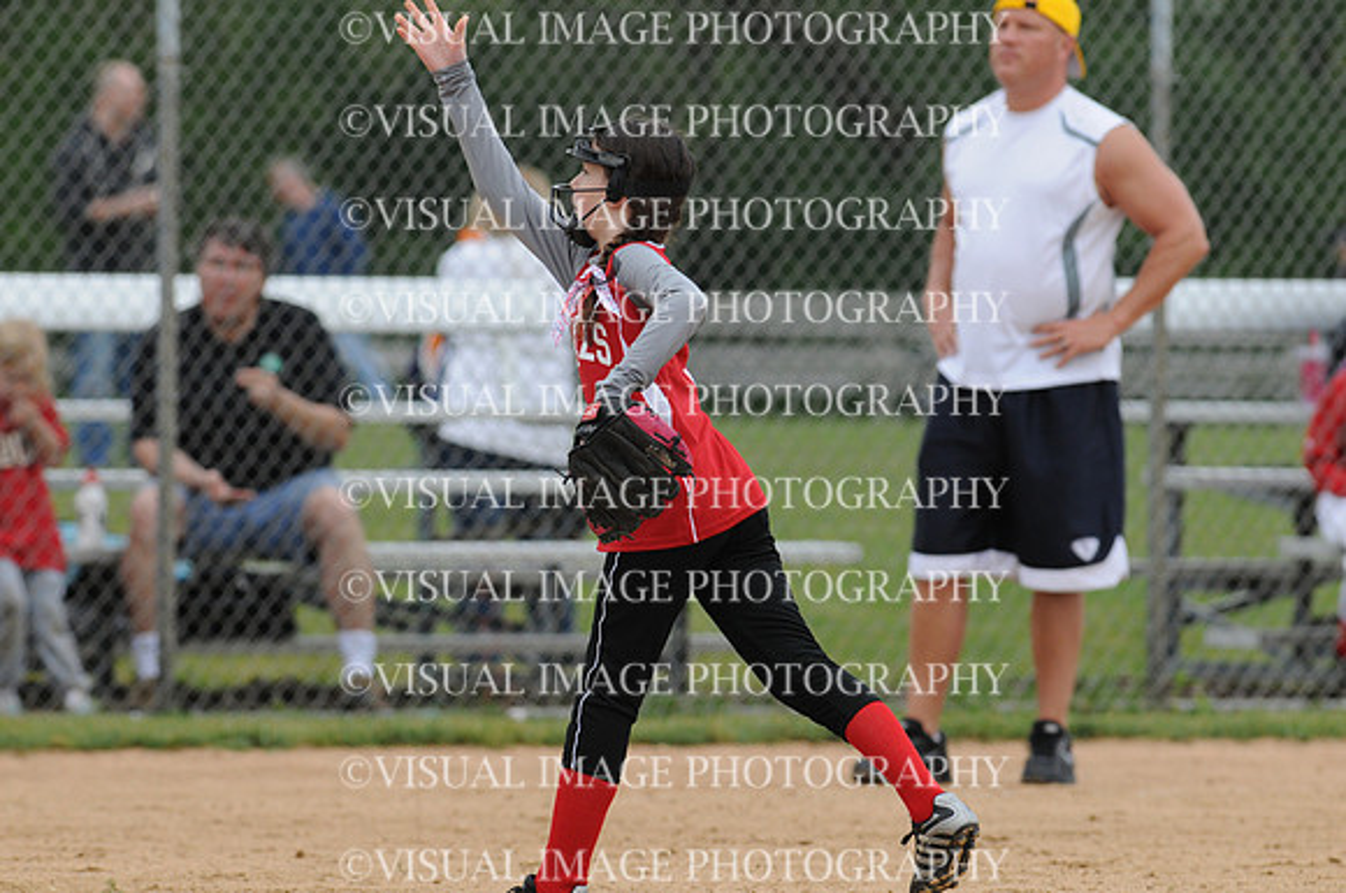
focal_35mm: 450
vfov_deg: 3.0
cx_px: 673
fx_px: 16801
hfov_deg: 4.6
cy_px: 446
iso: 640
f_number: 4.5
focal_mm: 300
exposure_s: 1/4000
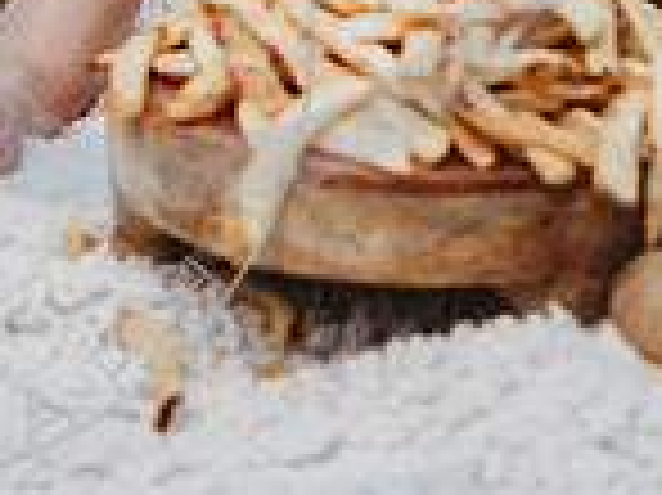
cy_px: -369
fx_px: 2599
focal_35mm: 136
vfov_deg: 10.3
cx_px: 107
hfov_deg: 14.4
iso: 100
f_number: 2.8
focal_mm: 35
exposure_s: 1/320
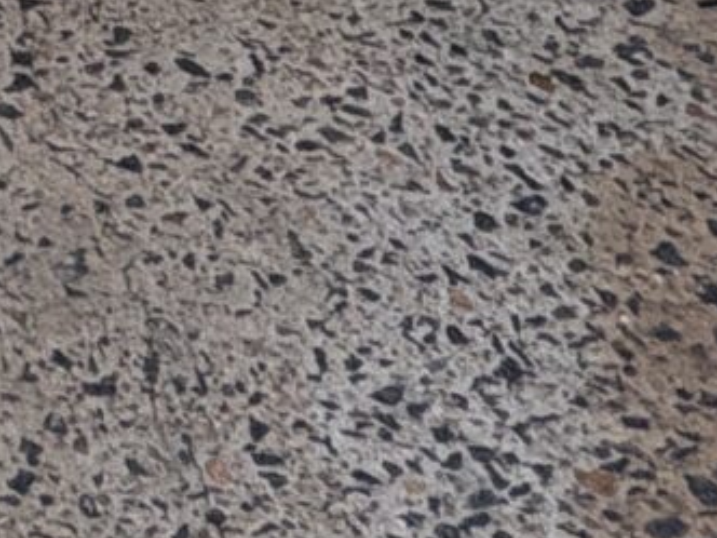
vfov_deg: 9.2
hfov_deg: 16.3
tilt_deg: -0.7
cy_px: -1303
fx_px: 2237
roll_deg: +1.7
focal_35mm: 108
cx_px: -423
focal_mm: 2.22
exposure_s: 1/99
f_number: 2.2
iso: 50
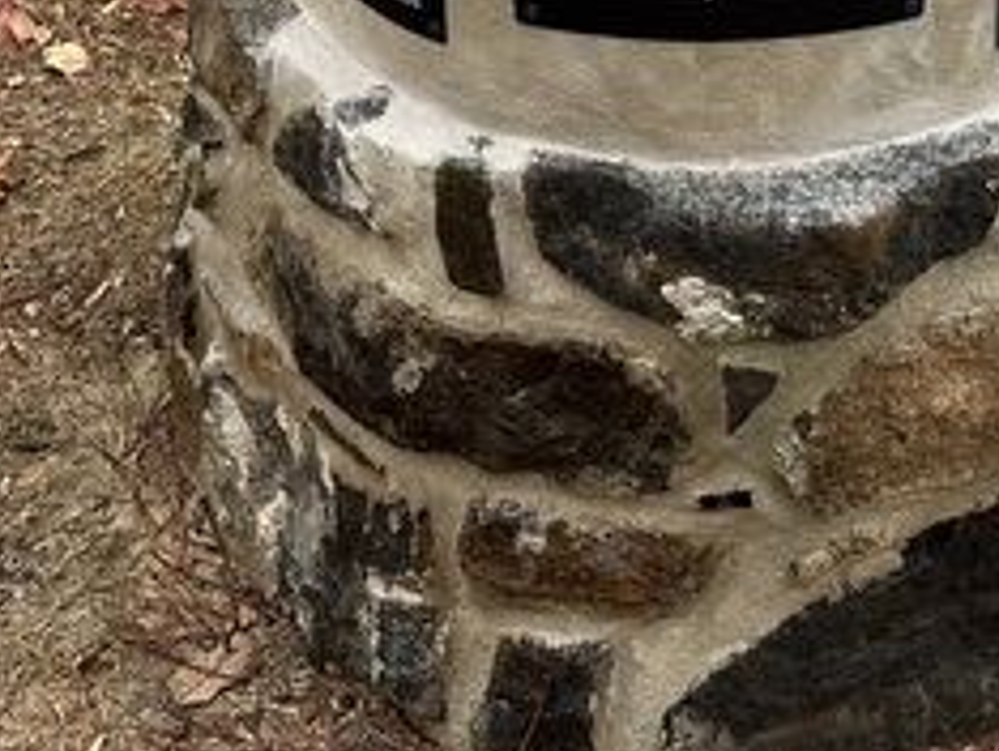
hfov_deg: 23.7
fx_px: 2369
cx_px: 666
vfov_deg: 17.1
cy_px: -192
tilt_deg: -29.5
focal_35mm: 82
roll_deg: +0.5
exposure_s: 1/580
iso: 80
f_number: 1.78
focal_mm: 6.86
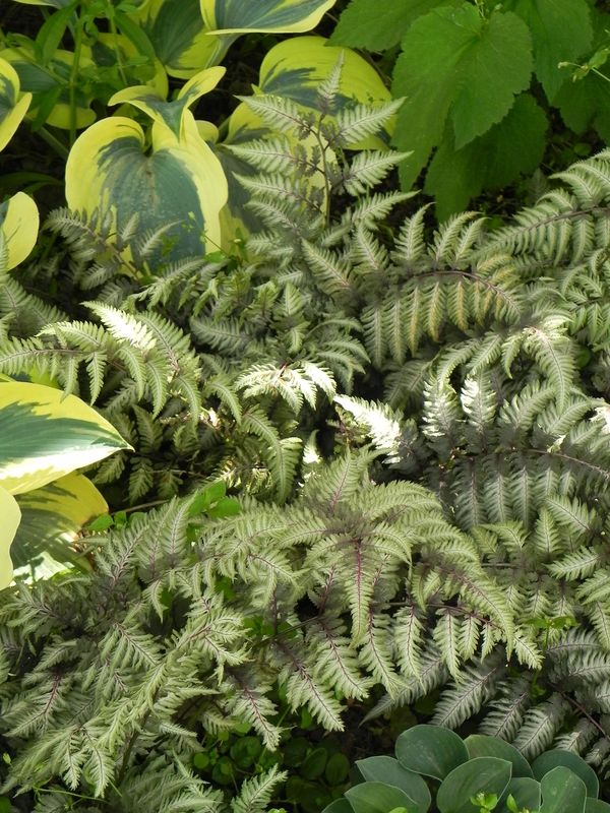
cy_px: 406
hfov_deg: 14.1
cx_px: 305
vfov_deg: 18.7
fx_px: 2467
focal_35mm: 105
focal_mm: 18.8
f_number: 4.5
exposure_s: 1/160
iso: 160
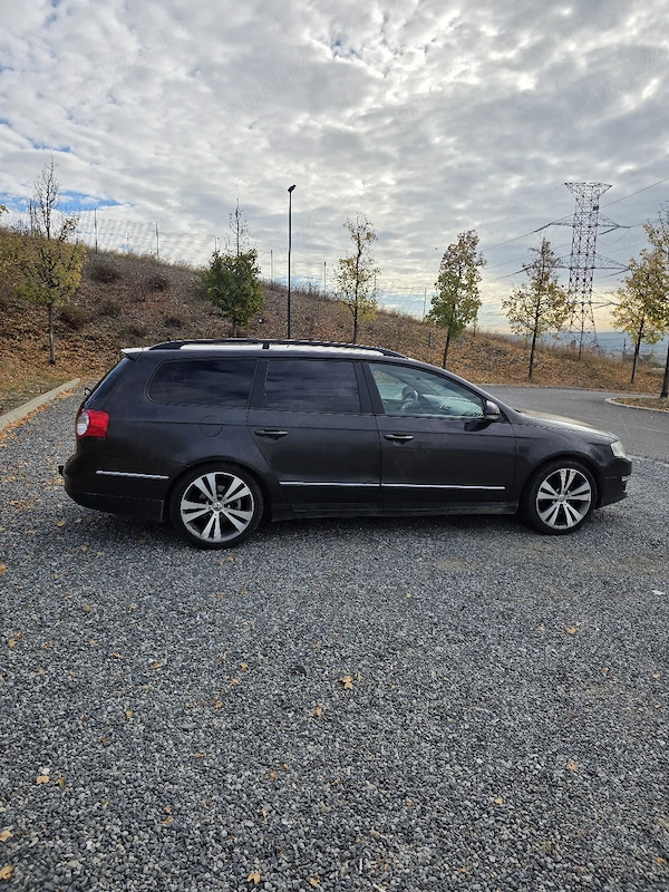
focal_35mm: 23
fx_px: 593
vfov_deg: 73.9
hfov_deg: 58.9
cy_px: 446
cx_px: 334
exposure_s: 1/10000
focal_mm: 6.3
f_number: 1.7
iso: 80
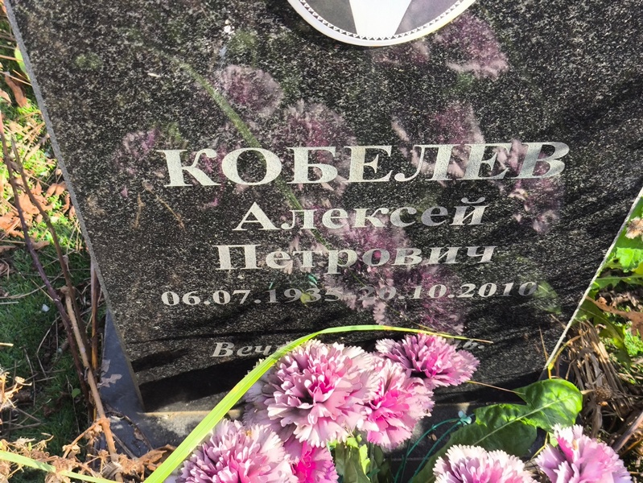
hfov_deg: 38.2
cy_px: 242
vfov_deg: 29.1
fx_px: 929
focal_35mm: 50
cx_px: 322
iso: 50
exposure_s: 1/360
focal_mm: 4.71
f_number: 1.7
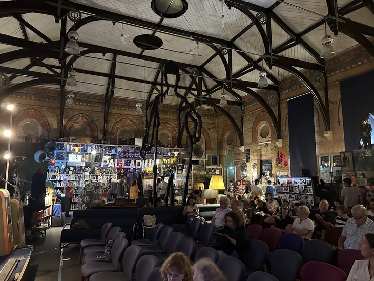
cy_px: 140
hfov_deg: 71.6
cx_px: 187
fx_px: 259
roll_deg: -0.5
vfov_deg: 56.8
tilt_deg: +8.5
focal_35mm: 24
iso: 1000
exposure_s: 1/33
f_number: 1.78
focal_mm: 6.86
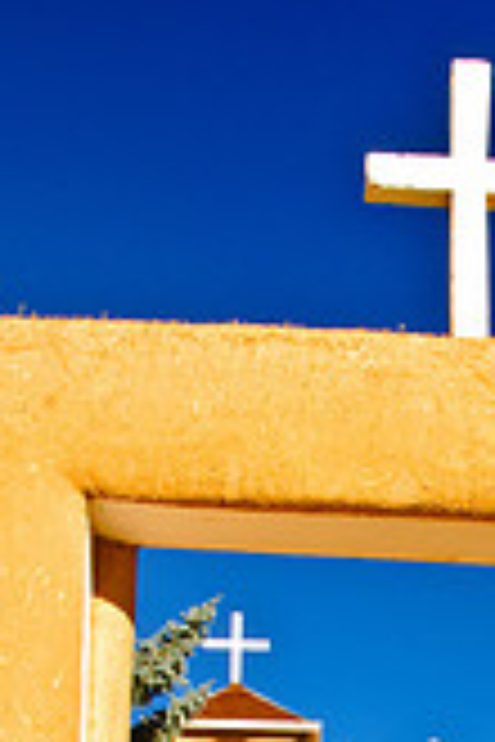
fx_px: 1856
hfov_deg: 14.9
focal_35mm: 90
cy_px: 890
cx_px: 490
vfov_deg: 21.1
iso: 200
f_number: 16
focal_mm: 22
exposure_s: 1/45
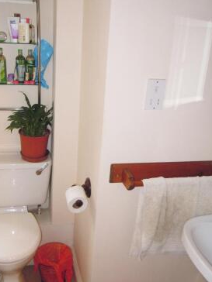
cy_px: 131
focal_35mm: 36
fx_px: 294
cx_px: 94
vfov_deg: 51.3
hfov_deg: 39.6
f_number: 3.5
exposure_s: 1/30
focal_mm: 5.4
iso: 200
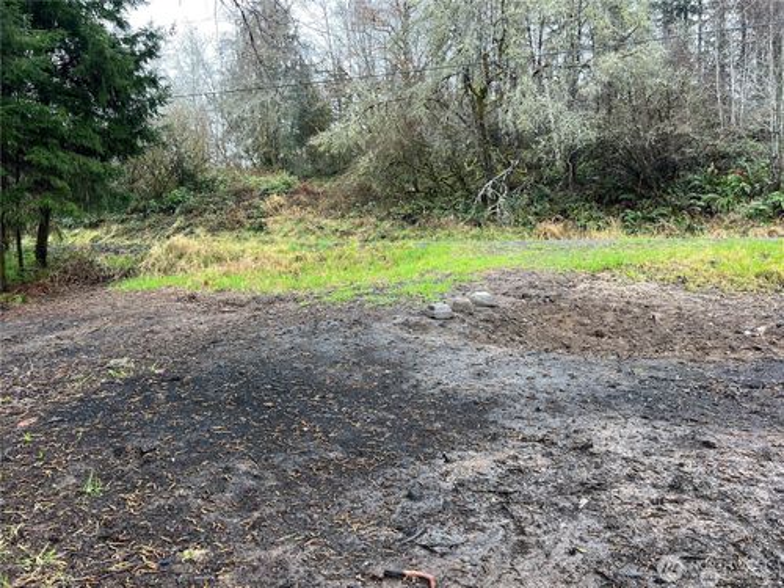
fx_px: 589
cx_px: 392
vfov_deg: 53.1
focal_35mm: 26
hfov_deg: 67.3
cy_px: 294
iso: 50
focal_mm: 5.7
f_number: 1.5
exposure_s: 1/121
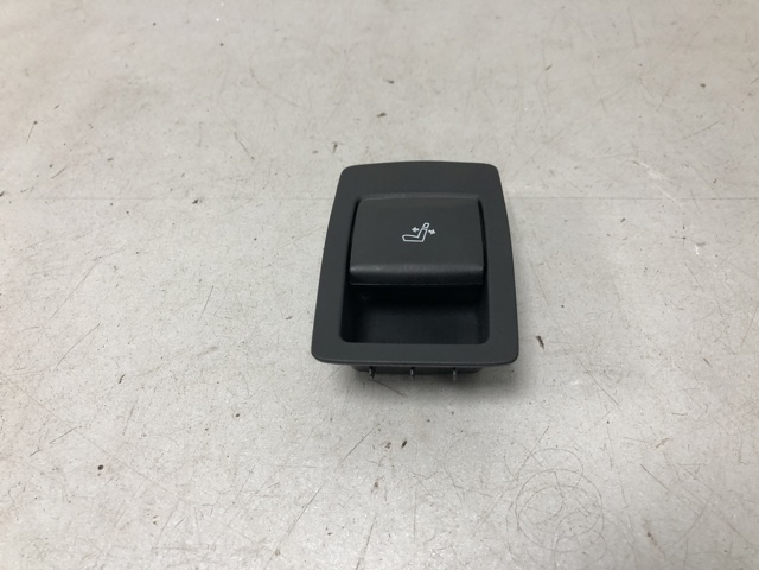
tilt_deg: -47.8
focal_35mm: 28
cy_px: 285
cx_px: 380
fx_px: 614
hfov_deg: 63.4
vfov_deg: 49.7
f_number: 1.8
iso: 40
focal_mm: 4
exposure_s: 1/33
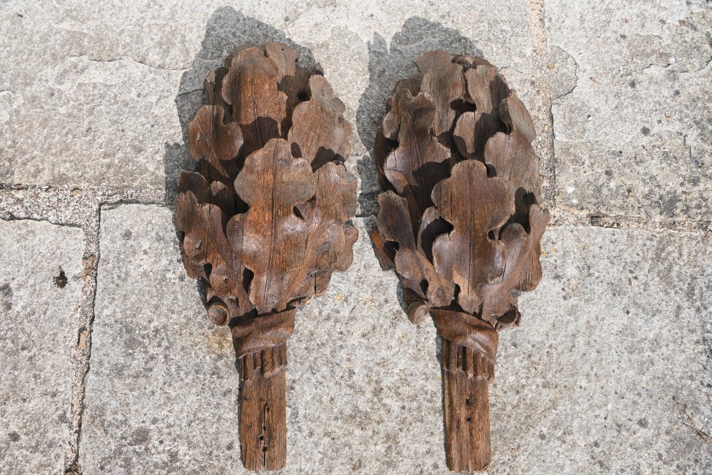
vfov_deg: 27.3
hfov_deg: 40.0
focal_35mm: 50
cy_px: 238
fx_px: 979
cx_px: 356
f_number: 7.1
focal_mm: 33
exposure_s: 1/400
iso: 100
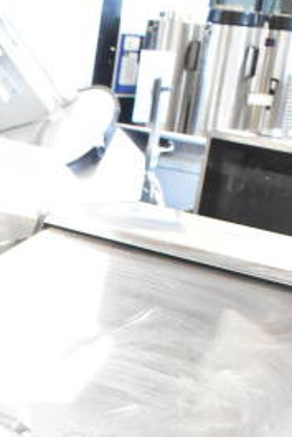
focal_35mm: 93
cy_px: 533
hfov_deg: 14.2
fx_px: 1130
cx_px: -76
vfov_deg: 20.4
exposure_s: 1/30
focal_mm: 18
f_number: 3.5
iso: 2500
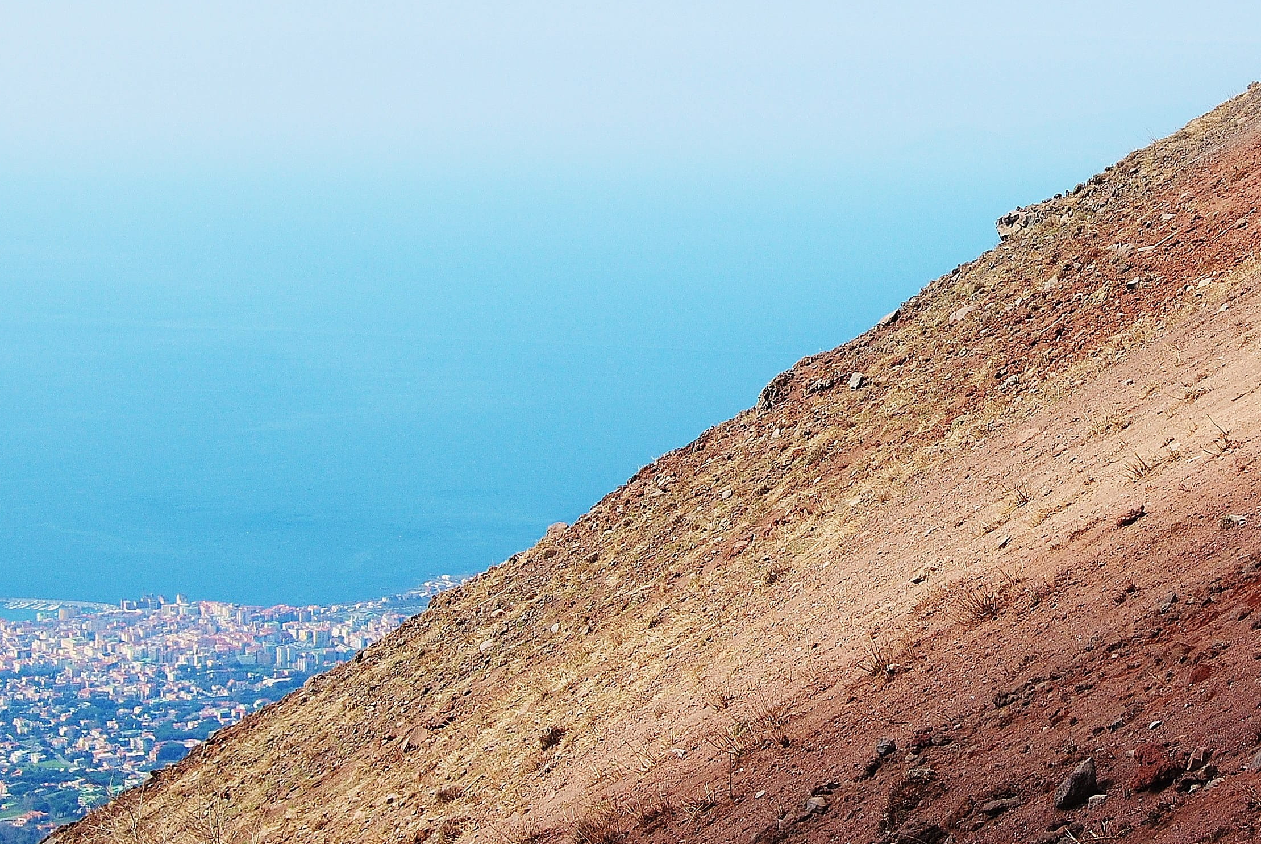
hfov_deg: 22.5
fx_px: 3121
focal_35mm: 89
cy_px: 213
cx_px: 1001
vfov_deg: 15.3
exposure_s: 1/250
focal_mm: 34
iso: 180
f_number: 10
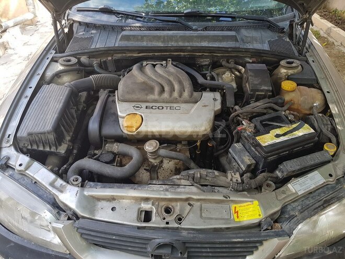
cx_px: 172
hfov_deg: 67.3
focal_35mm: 26
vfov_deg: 53.1
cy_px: 130
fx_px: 259
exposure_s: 1/119
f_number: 1.7
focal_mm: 4.2
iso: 40
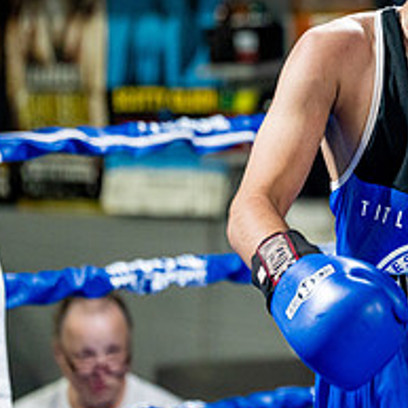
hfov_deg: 7.2
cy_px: 151
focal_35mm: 240
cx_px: 533
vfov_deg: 7.3
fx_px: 3200
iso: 4000
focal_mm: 94
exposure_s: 1/1000
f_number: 2
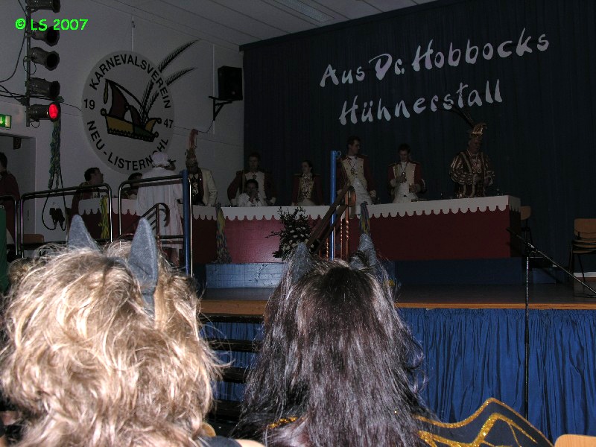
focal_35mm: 43
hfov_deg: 43.9
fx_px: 740
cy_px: 224
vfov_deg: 33.6
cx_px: 298
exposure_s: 1/60.1
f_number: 4.1
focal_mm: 11
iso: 50
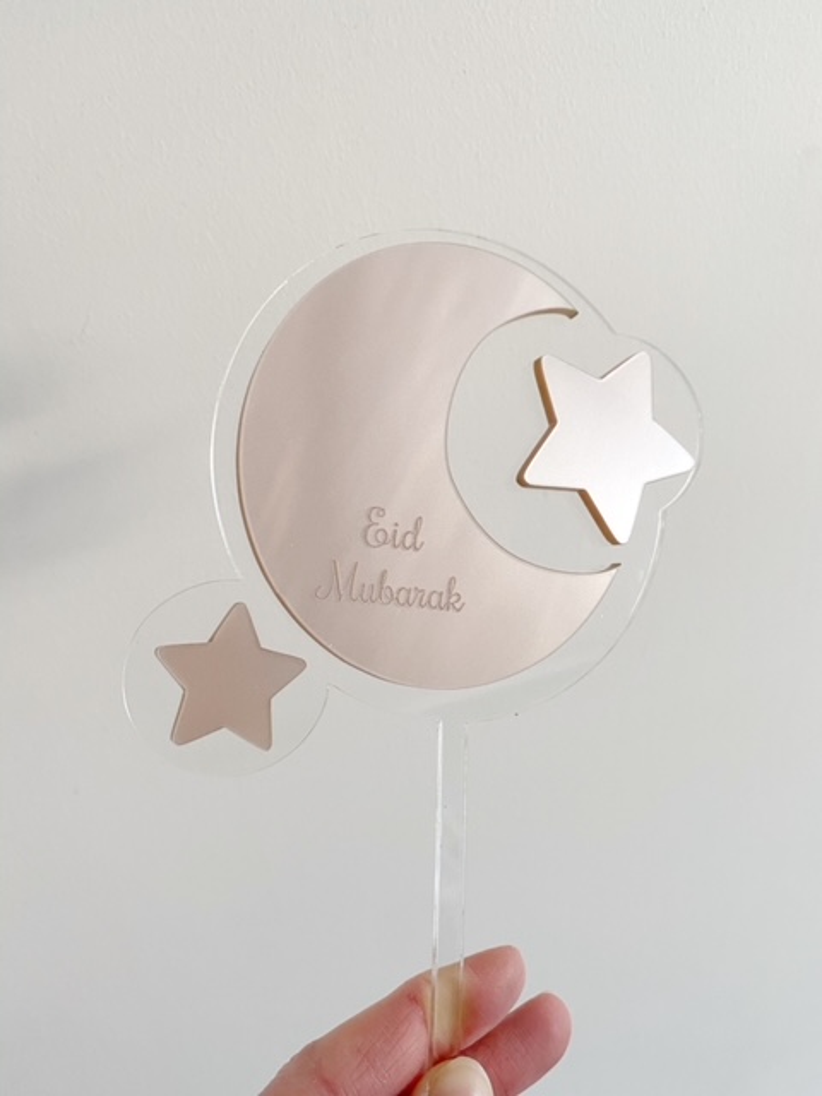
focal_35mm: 26
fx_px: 823
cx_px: 411
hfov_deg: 53.1
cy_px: 548
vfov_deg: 67.3
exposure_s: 1/50
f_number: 1.8
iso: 125
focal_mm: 4.25
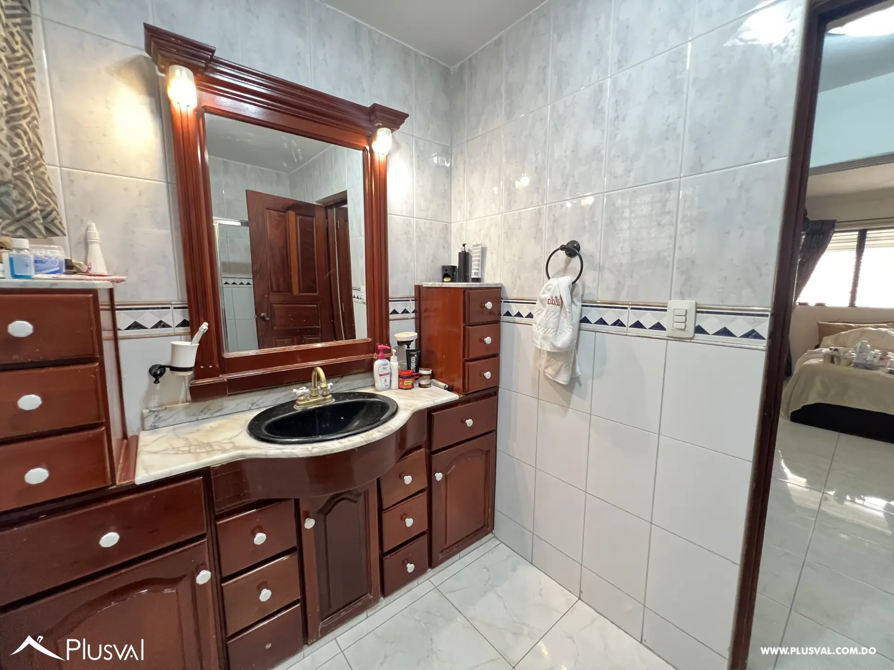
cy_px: 335
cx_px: 447
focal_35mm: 13
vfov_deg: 89.9
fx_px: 336
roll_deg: +0.0
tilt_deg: -8.2
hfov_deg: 106.2
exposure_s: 1/40
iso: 640
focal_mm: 1.57
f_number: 1.8
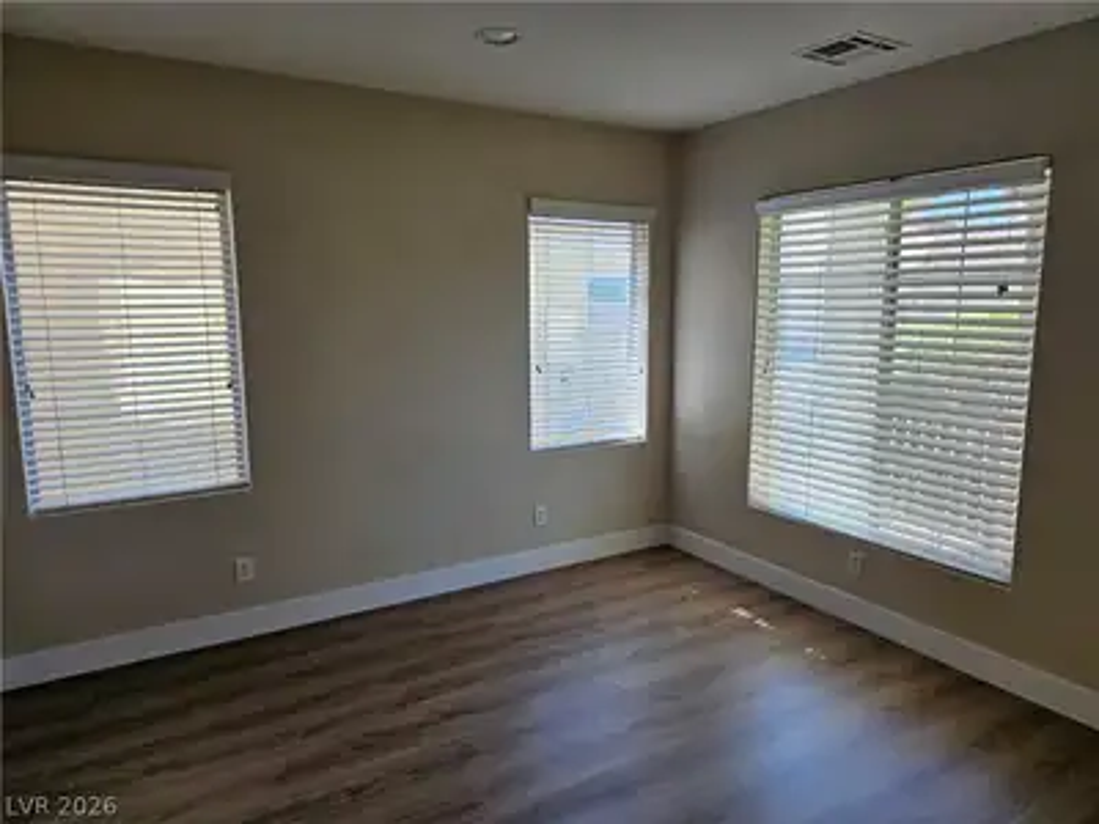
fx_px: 730
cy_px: 412
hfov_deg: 73.9
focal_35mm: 23
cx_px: 550
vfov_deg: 58.9
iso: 100
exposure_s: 1/207
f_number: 1.7
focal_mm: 6.3
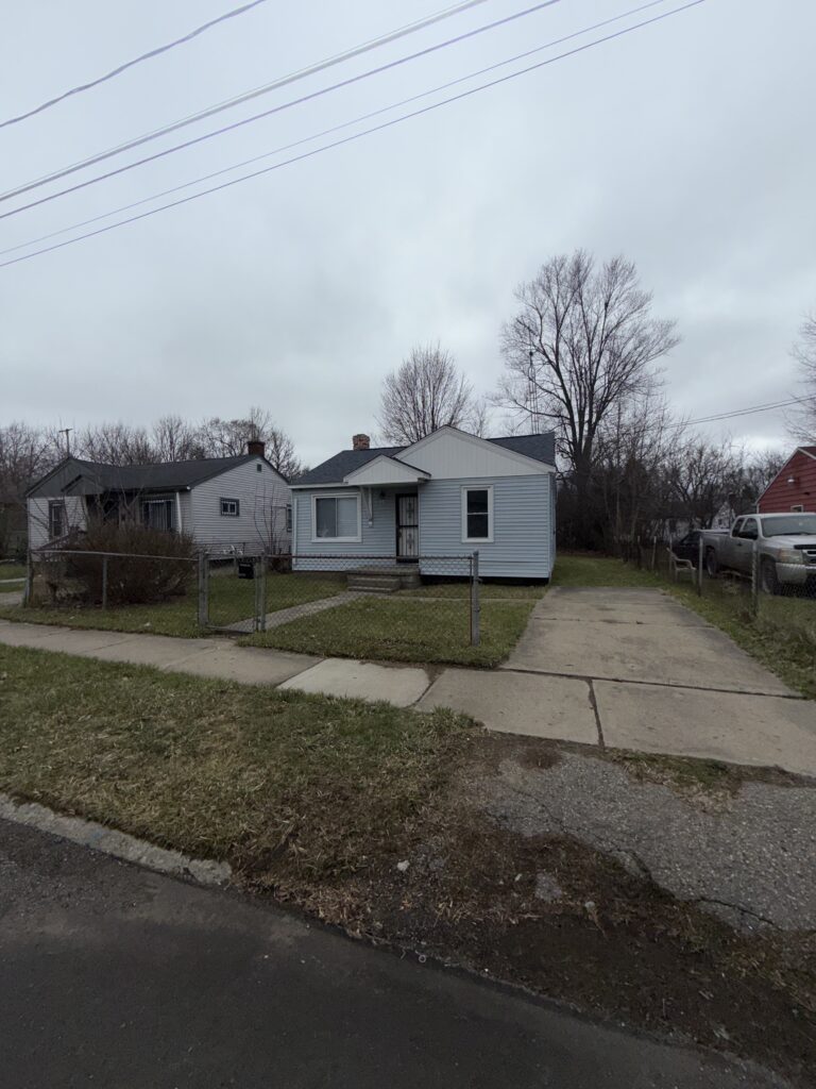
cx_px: 408
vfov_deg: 102.1
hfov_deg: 85.7
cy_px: 544
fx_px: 440
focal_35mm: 14
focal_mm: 2.22
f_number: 2.2
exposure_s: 1/3125
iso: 16
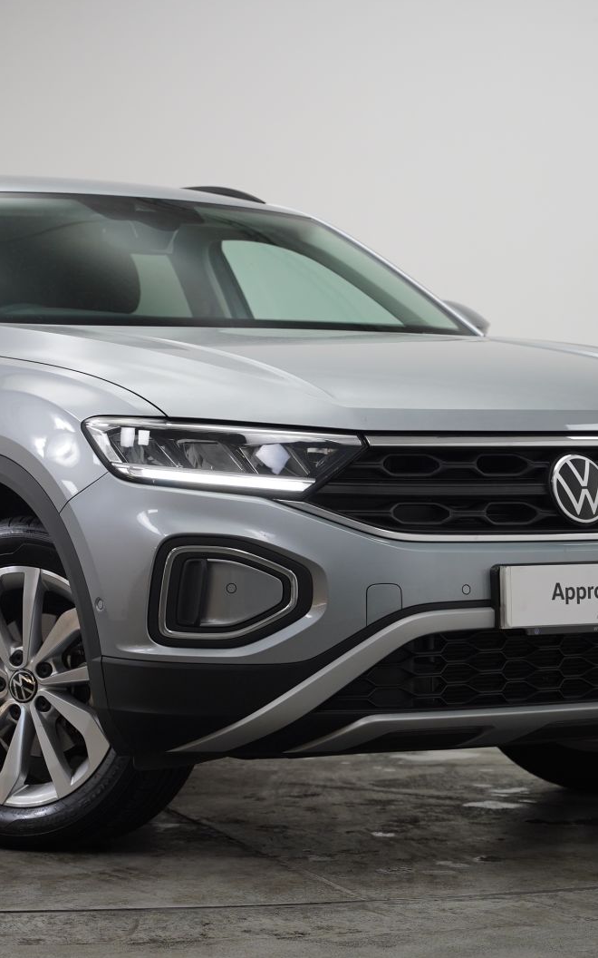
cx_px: 158
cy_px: 477
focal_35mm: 91
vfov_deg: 22.7
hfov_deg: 14.3
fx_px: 2381
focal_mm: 59.2
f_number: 4
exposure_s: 1/160
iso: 1000
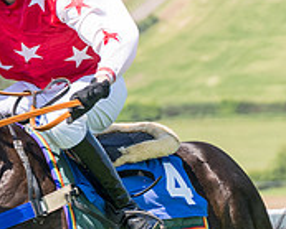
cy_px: 206
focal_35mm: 572
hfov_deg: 3.4
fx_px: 4850
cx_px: 4
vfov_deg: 2.7
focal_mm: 98
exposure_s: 1/2000
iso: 400
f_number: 5
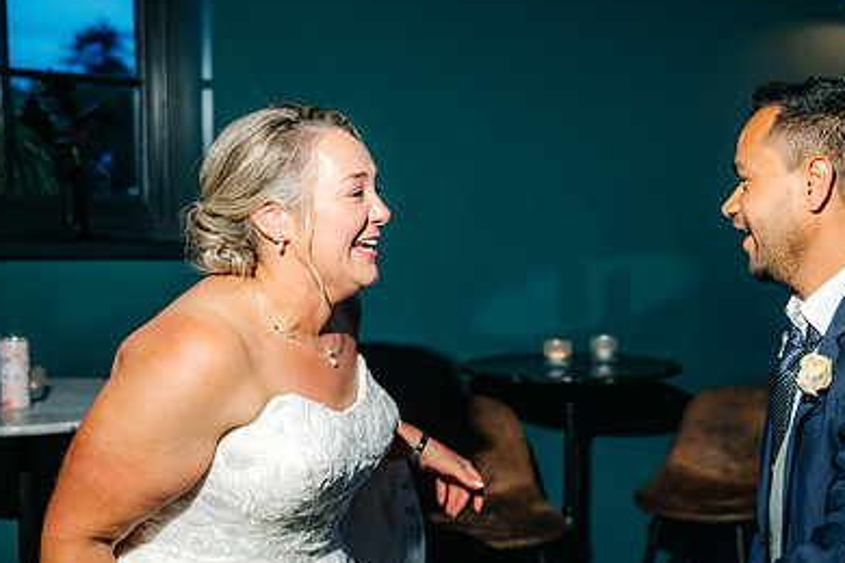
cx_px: 600
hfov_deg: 37.5
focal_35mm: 52
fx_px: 1220
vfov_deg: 25.9
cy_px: 354
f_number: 2.5
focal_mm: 35
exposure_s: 1/200
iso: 400
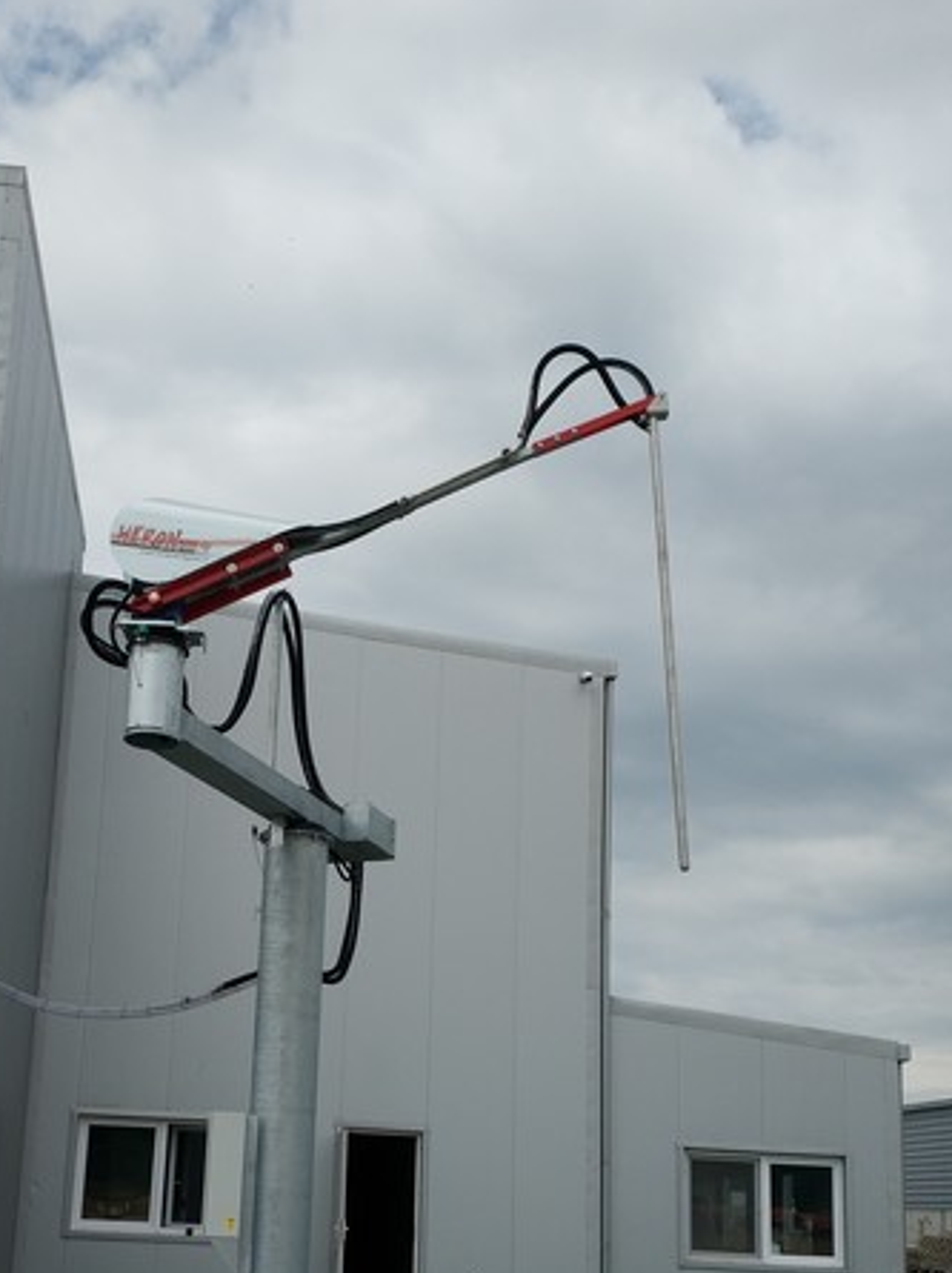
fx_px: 1763
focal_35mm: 48
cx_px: 309
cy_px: 891
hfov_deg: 30.0
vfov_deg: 39.0
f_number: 2
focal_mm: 4.5
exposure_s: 1/2973
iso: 101
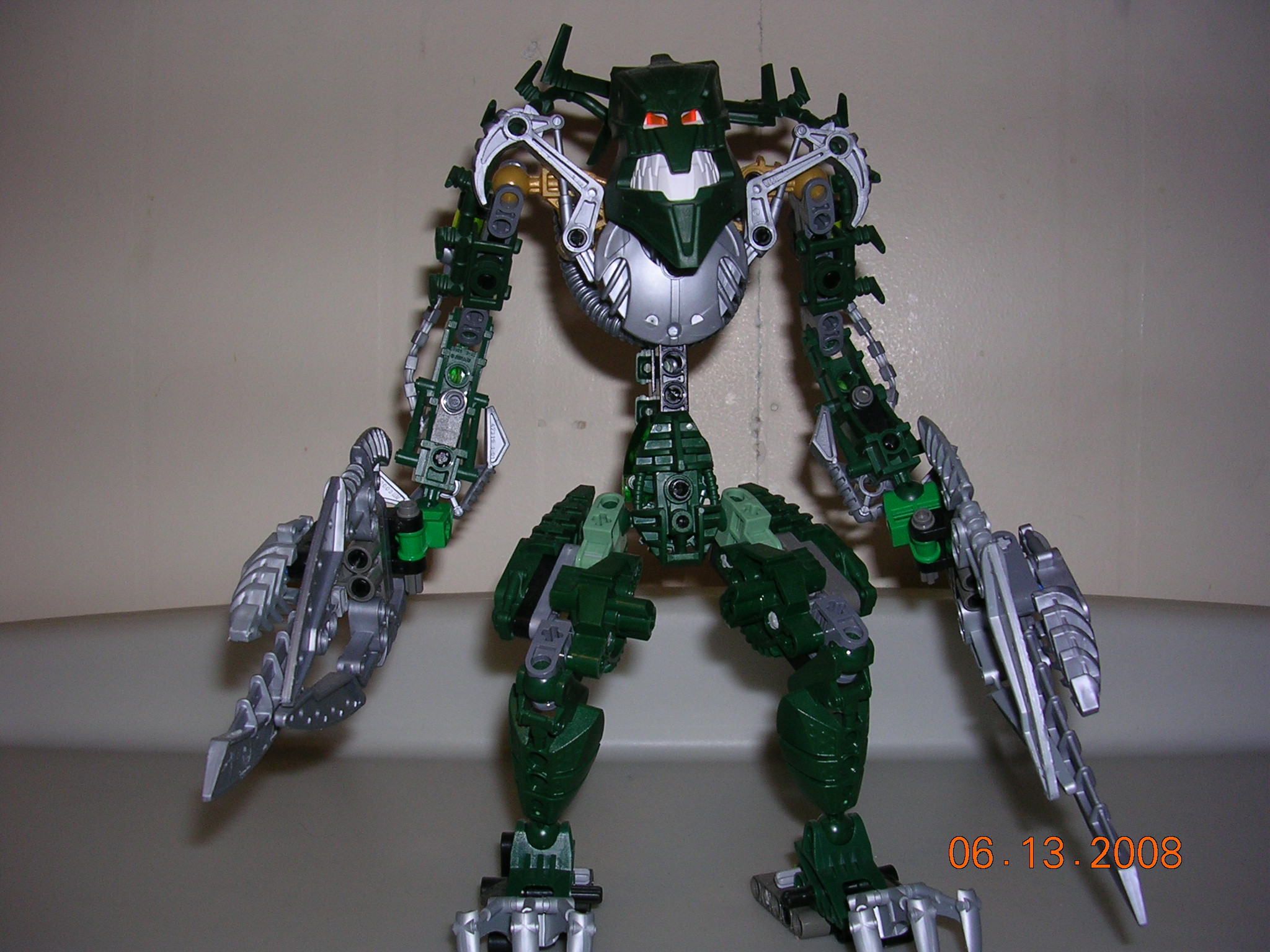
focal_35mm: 38
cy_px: 476
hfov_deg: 49.0
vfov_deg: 37.7
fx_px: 1394
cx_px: 635
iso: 50
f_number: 2.8
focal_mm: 5.8
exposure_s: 1/60.1
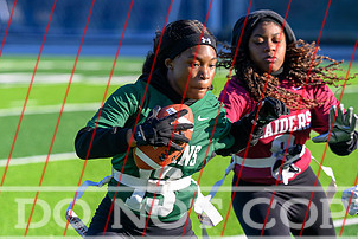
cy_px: 267
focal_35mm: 291
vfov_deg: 4.7
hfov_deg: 7.1
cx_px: 124
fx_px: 2897
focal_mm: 115
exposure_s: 1/1250
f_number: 2.8
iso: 180
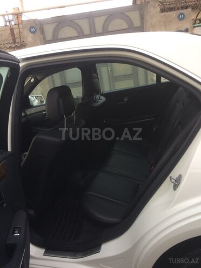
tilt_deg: -17.9
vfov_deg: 61.7
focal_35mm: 29
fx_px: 225
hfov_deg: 48.2
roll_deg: +9.2
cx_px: 100
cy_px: 134
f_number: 2.2
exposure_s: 1/50
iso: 50
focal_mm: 4.15
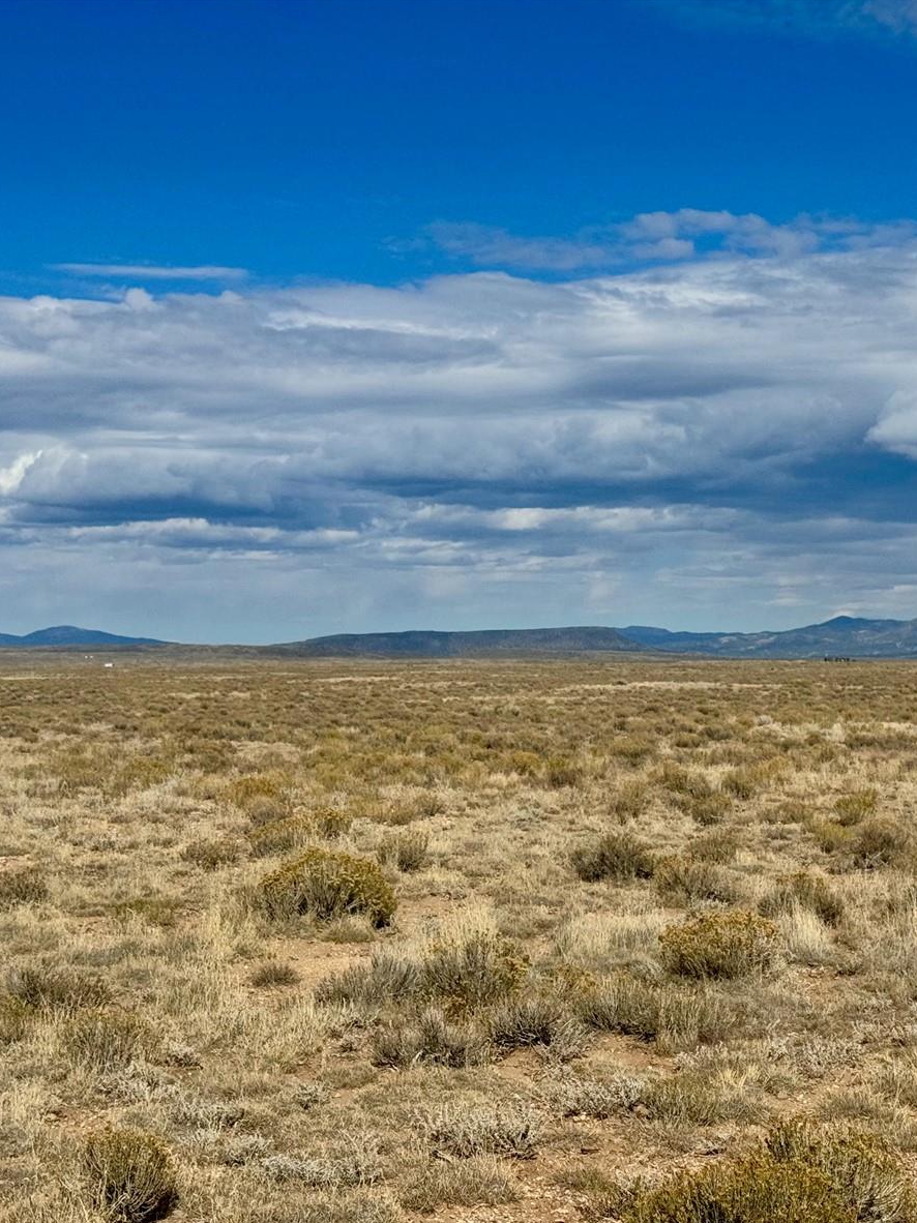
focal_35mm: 65
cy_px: 615
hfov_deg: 22.5
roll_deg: -0.5
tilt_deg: +0.8
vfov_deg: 29.8
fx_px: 2297
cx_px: 614
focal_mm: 6.76
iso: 80
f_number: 1.78
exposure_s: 1/12500
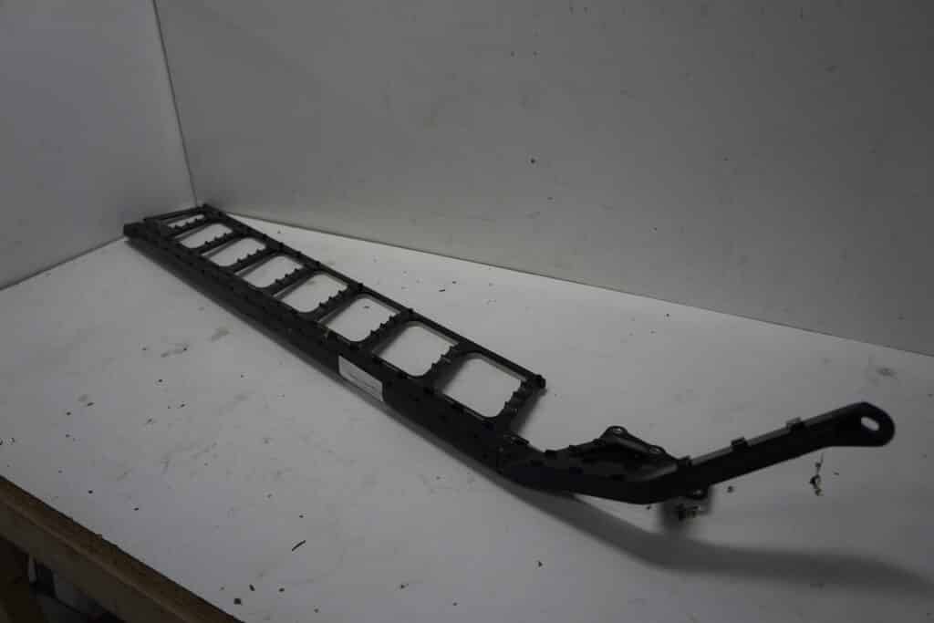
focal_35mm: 27
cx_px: 467
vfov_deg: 47.9
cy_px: 312
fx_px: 701
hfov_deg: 67.4
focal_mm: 18
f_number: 5
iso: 100
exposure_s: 1/80
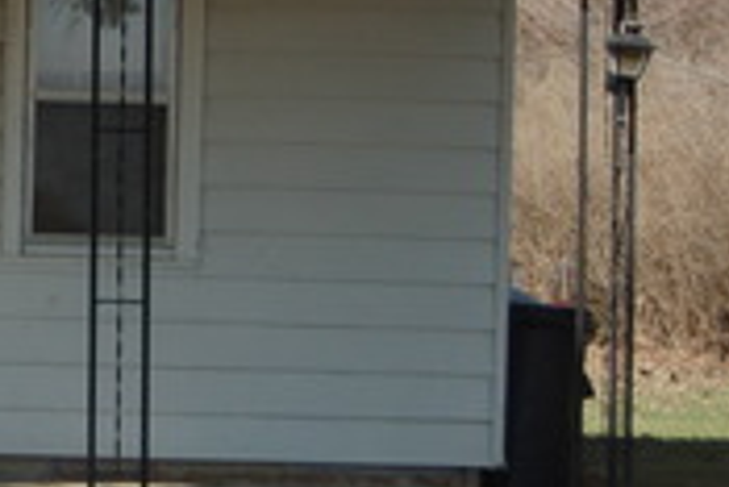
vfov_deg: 6.6
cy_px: 12
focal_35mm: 208
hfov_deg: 9.6
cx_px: -417
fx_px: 4215
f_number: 5
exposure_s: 1/640
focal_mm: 38
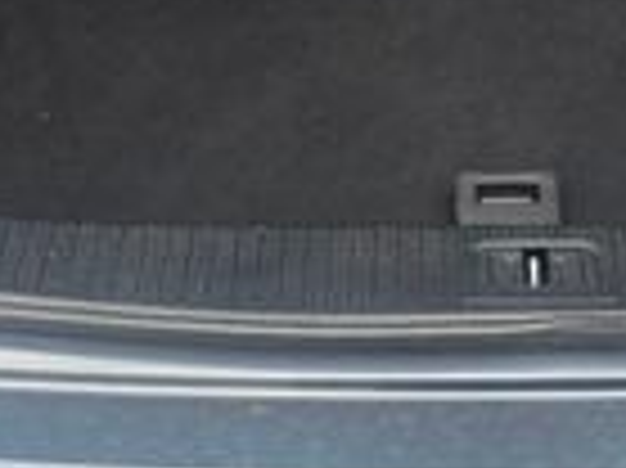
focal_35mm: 106
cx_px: 482
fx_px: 1915
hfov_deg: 18.4
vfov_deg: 13.4
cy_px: -140
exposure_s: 1/180
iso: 80
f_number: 1.7
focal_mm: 6.3
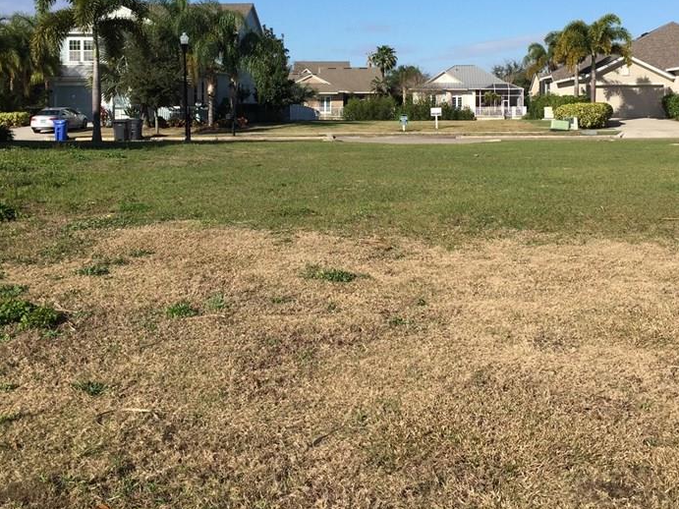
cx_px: 375
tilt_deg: -2.7
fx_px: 843
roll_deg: -1.2
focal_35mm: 43
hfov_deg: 43.8
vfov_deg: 33.0
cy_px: 136
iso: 32
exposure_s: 1/2326
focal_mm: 4.15
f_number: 2.2
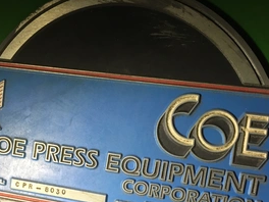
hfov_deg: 42.9
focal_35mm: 44
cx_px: 126
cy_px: 141
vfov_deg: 32.5
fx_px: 342
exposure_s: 1/40
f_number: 2.2
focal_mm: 4.15
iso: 32
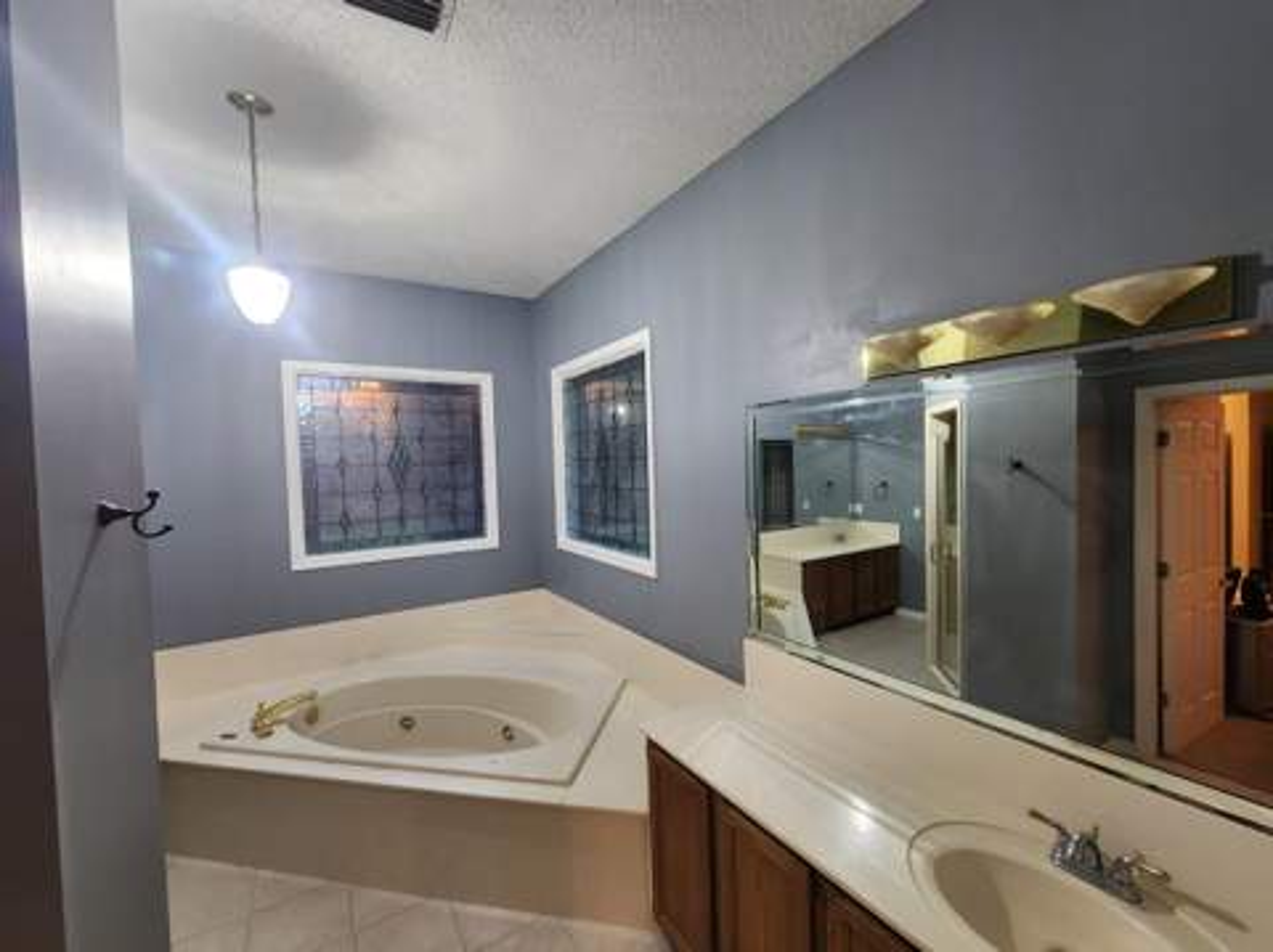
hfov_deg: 106.2
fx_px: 478
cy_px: 476
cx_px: 636
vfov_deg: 89.8
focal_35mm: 13
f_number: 2.2
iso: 320
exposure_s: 1/30
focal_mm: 2.2
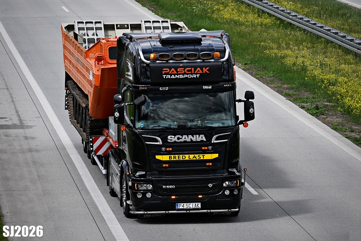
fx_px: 2030
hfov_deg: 10.2
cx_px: 180
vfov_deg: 6.8
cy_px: 120
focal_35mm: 202
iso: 160
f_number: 5.3
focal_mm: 135
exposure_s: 1/1000
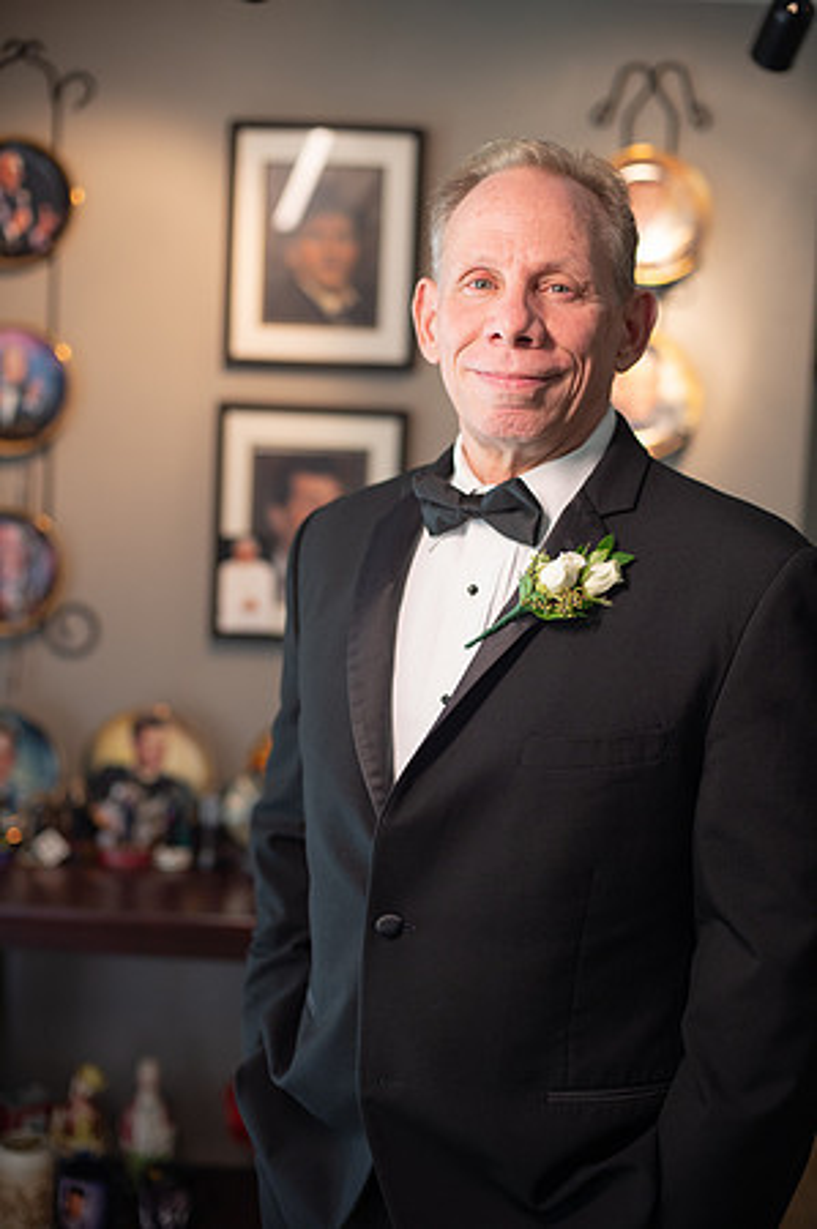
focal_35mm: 50
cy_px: 614
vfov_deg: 39.6
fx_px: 1706
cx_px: 408
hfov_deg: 26.9
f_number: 2.5
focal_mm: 50
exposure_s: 1/400
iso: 1000
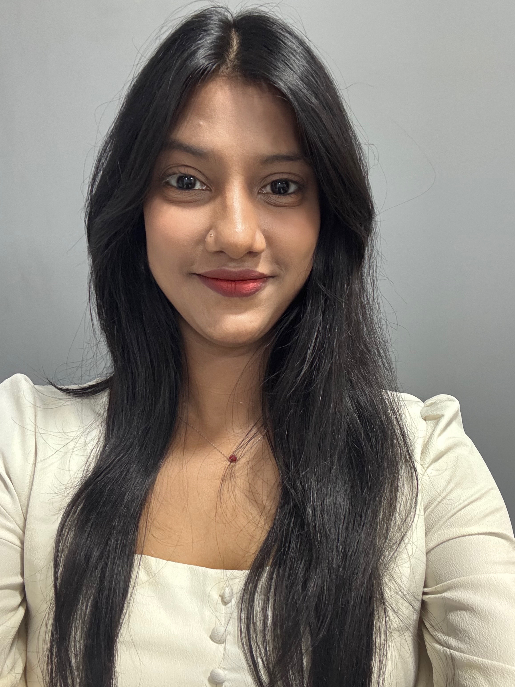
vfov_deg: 60.0
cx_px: 258
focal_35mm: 30
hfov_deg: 46.8
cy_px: 344
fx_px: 595
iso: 320
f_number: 1.9
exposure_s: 1/25
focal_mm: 2.69
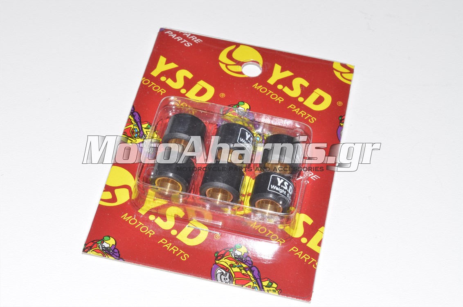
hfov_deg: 24.7
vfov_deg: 16.5
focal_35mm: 82
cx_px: 232
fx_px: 1059
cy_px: 154
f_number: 16
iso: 160
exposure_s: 1/200
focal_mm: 55
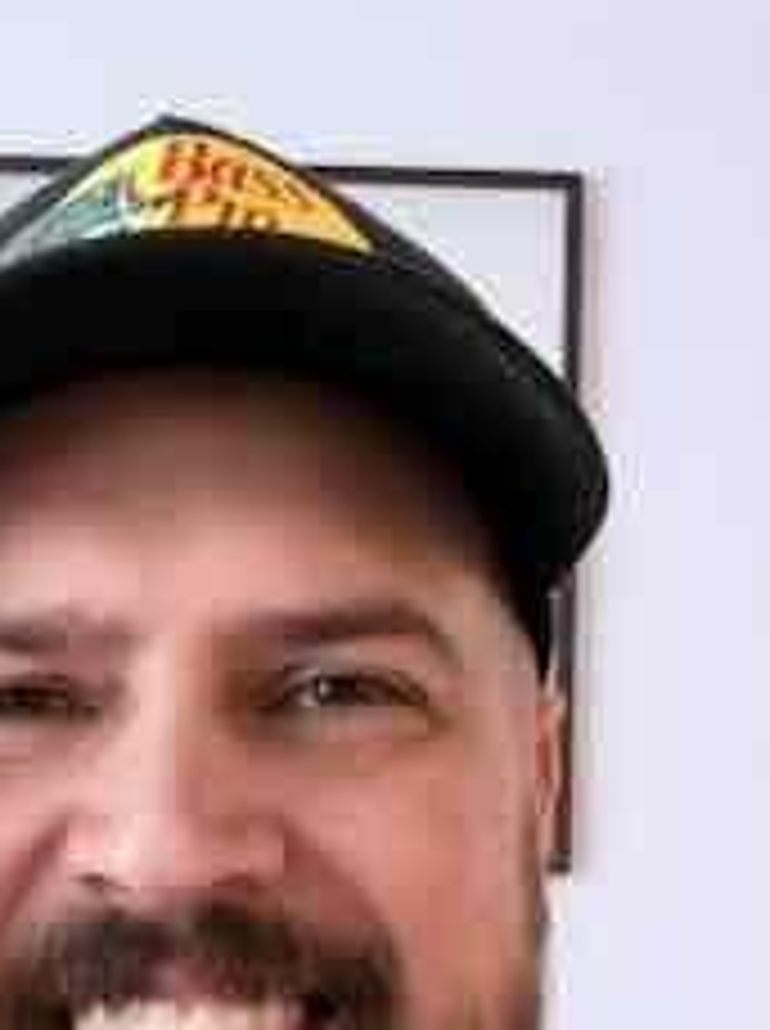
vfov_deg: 22.8
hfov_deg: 16.9
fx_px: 2498
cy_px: 922
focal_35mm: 84
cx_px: -113
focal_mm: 2.71
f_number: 1.9
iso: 320
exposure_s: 1/40
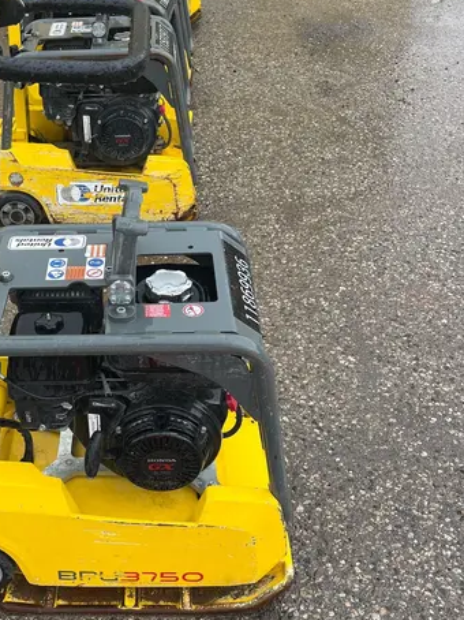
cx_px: 120
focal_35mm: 42
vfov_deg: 44.8
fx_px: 751
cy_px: 294
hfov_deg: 33.7
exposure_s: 1/913
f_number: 1.6
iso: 50
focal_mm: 5.1
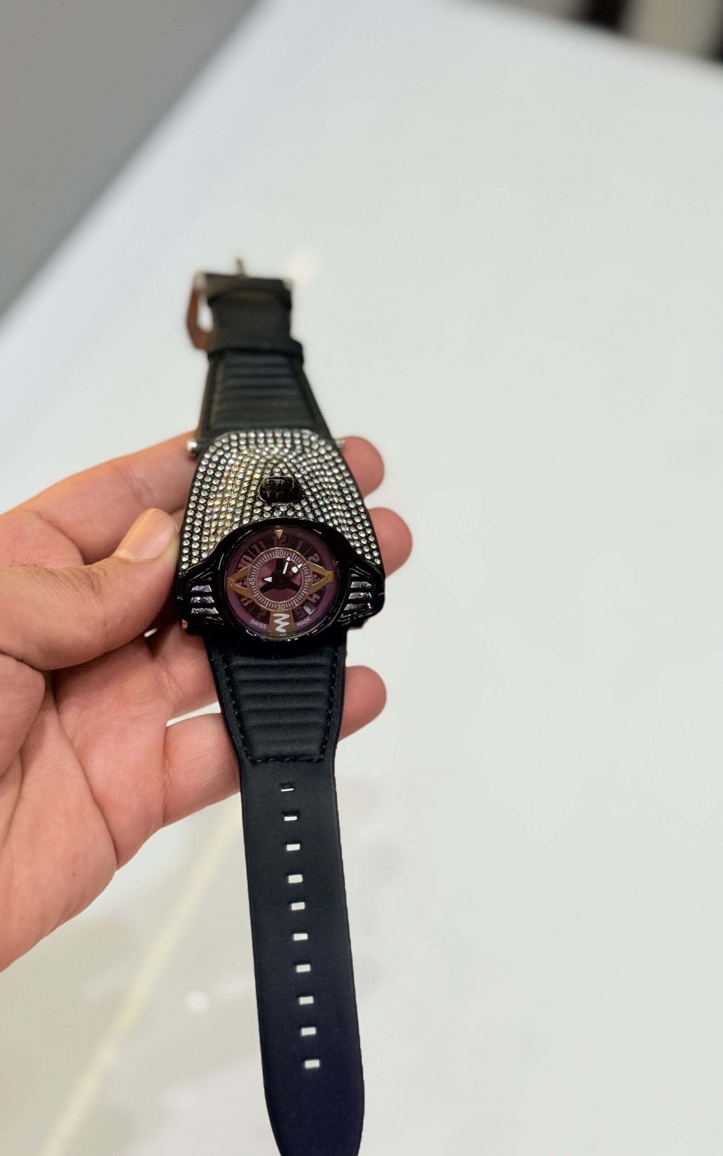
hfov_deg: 25.3
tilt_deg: -50.9
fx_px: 1608
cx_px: 326
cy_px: 579
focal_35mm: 51
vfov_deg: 39.6
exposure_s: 1/553
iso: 80
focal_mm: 6.76
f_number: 1.78
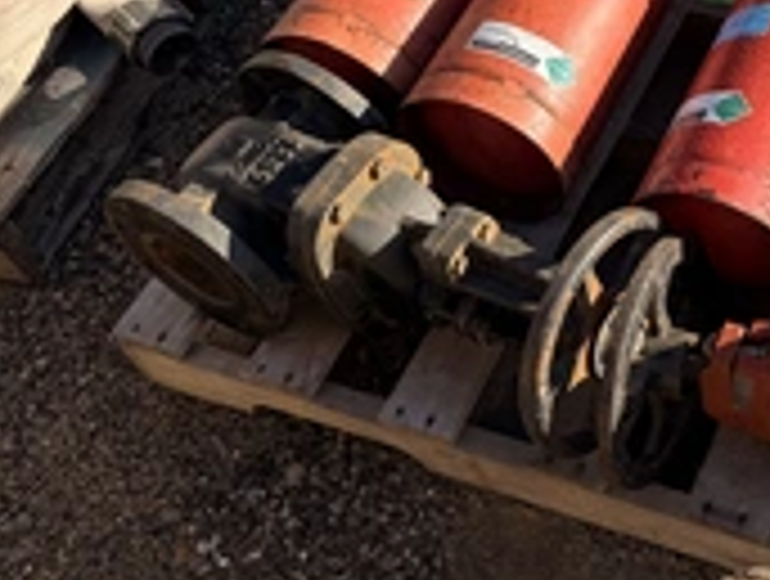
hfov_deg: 32.1
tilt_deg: -48.7
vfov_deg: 25.8
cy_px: 130
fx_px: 1248
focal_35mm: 56
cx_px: 734
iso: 80
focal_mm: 6.76
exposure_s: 1/2169
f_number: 1.78
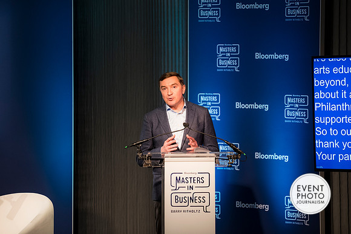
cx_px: 176
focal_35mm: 208
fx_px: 2033
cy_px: 113
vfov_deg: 6.6
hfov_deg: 9.9
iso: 2000
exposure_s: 1/125
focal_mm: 200
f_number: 2.8
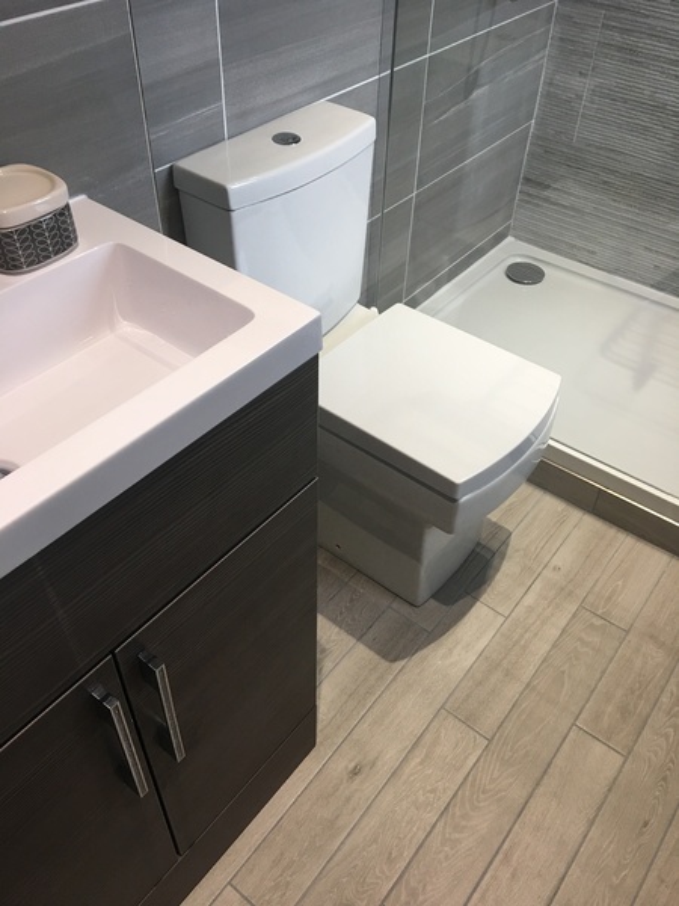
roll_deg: -1.8
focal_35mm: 29
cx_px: 340
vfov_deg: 61.7
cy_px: 453
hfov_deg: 48.2
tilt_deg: -43.2
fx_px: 758
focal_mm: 4.15
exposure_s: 1/33
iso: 50
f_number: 2.2
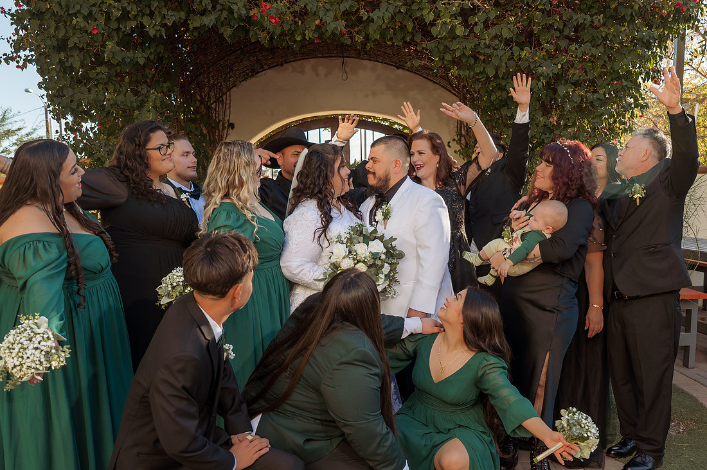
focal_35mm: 36
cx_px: 378
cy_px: 304
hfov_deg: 53.3
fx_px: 704
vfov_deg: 36.6
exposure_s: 1/400
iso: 160
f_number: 3.5
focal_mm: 24
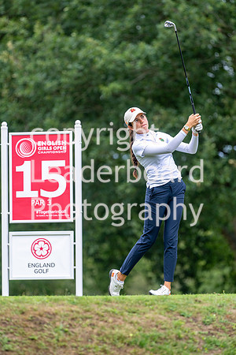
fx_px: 2950
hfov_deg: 4.6
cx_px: 118
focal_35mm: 300
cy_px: 178
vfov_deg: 6.9
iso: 400
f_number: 5
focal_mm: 300
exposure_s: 1/1000
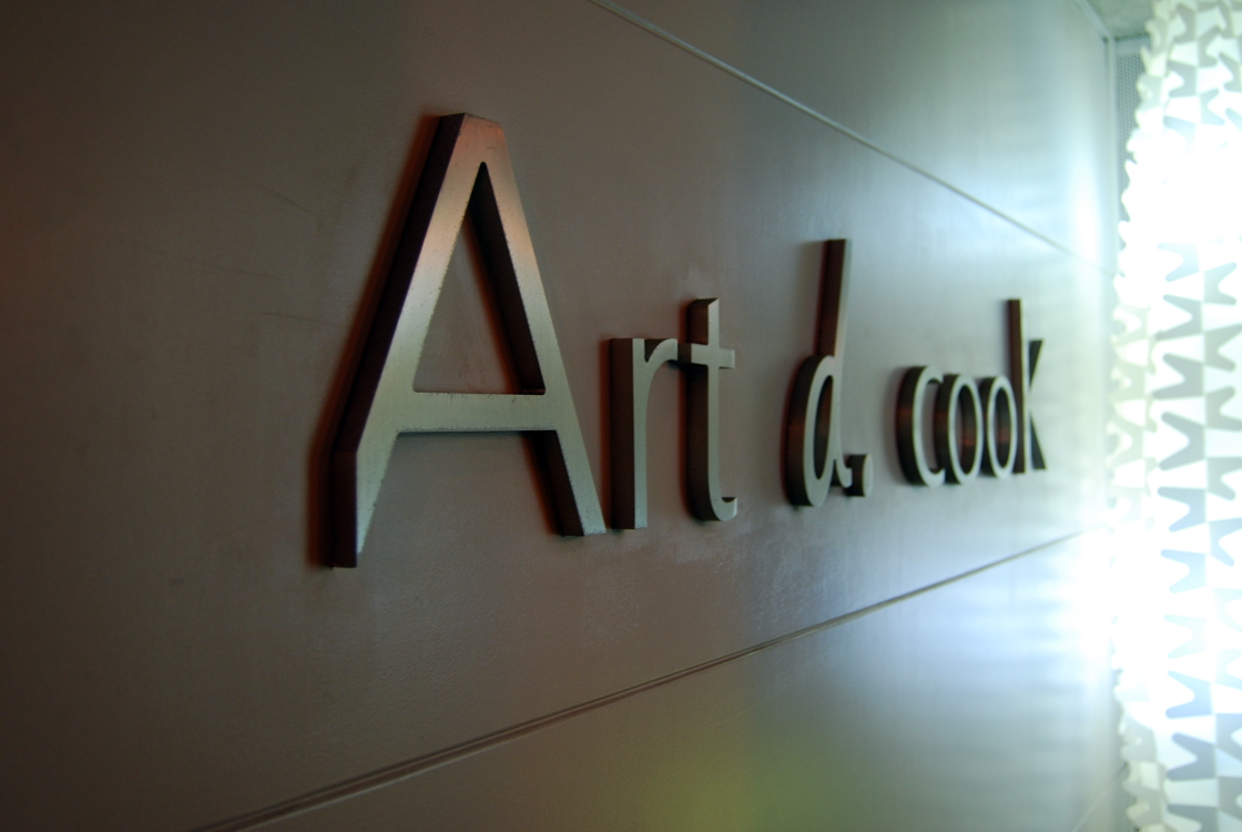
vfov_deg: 36.9
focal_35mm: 36
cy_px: 342
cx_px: 647
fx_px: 1244
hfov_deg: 53.1
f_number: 3.8
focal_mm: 20
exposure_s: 1/30
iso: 200
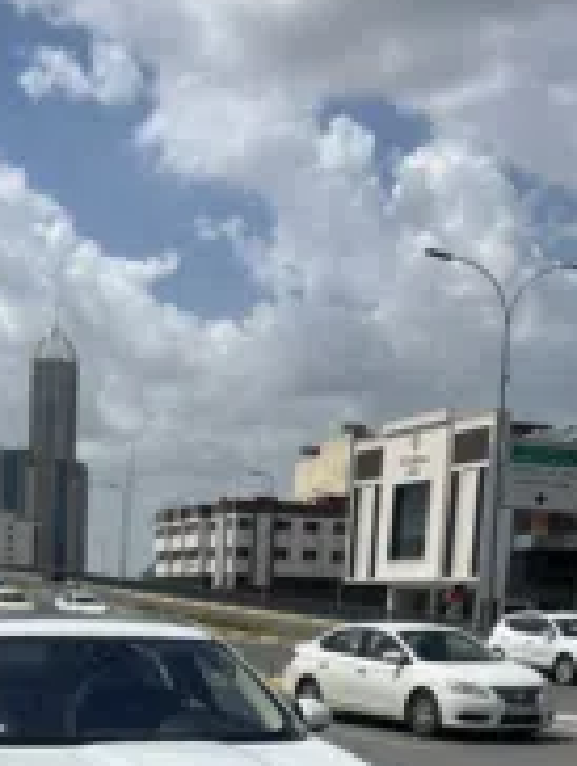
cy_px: 779
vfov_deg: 31.1
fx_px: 1264
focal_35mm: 57
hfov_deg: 25.4
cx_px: 135
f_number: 1.5
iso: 50
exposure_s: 1/10309
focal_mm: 5.7
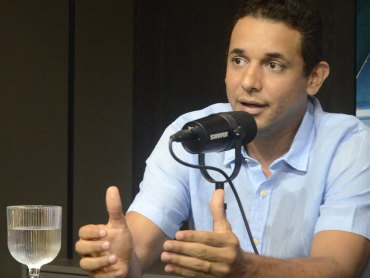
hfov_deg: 15.0
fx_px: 1400
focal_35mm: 131
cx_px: 158
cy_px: 142
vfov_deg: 11.3
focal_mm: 62
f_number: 5.6
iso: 4000
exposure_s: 1/200
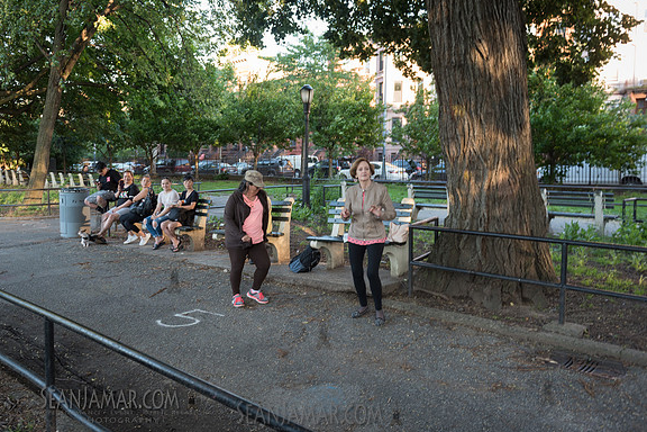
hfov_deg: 58.3
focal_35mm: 32
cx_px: 265
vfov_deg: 41.1
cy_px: 204
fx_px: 575
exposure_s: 1/100
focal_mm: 27
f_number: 2.8
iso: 200
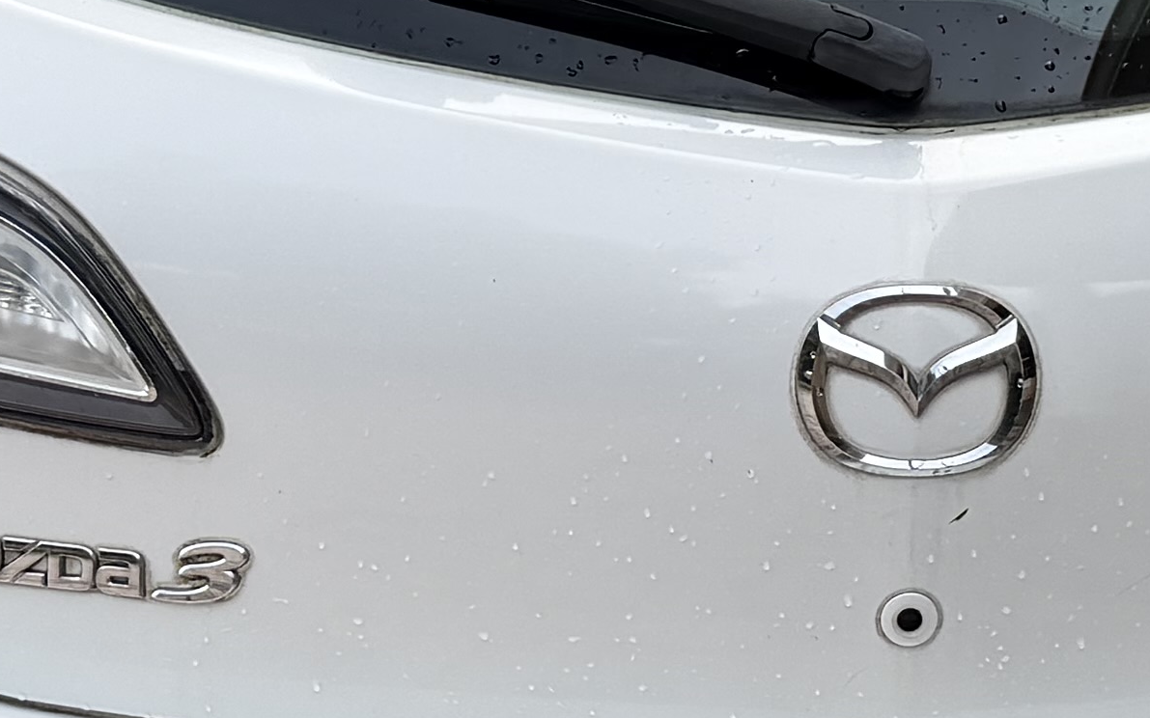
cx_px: 751
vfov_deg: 10.7
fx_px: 3823
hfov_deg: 17.1
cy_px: 355
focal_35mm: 122
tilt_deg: -15.5
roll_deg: -1.3
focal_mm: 6.76
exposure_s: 1/1250
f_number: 1.78
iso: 80
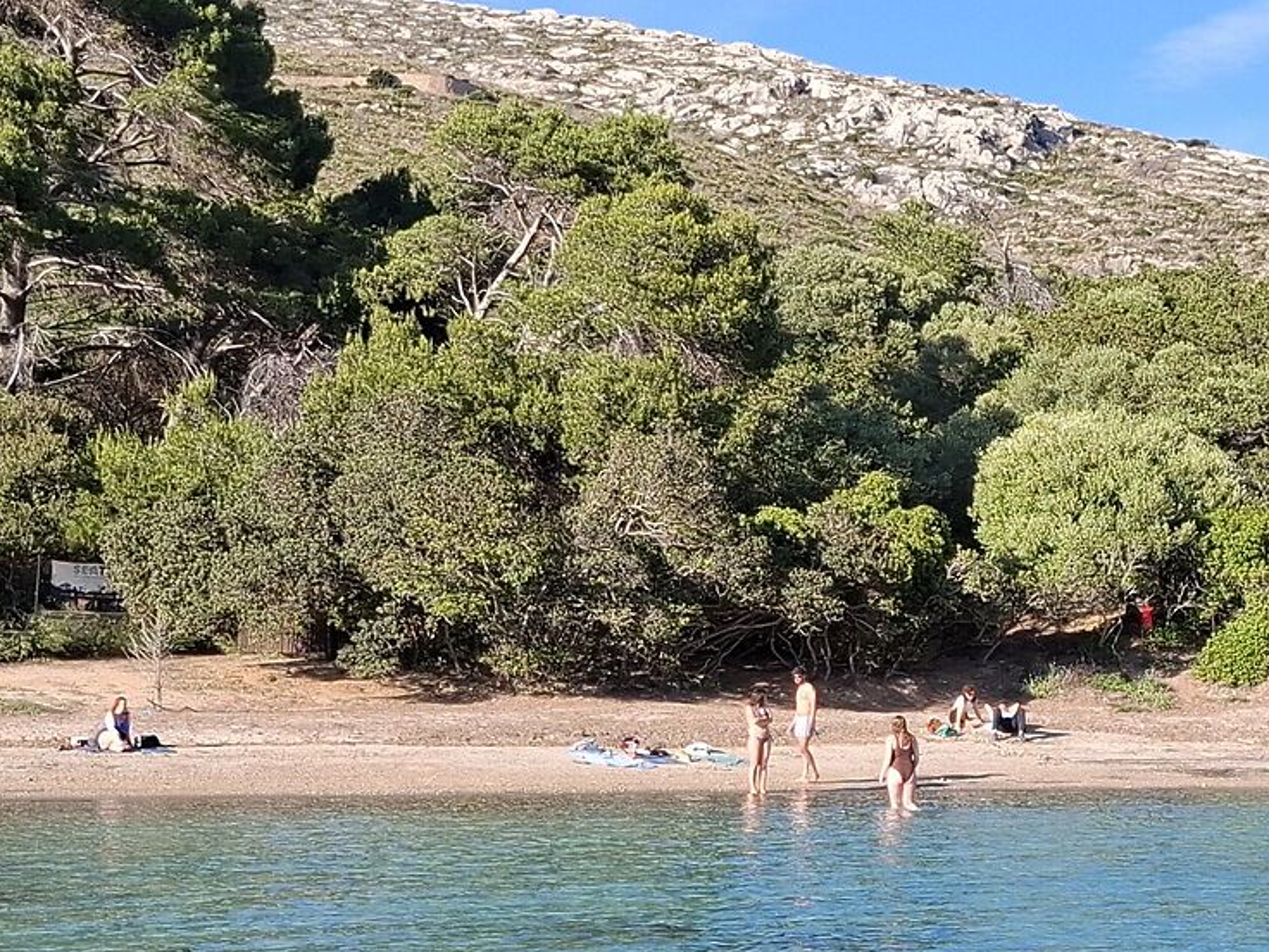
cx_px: 666
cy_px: 778
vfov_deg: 19.4
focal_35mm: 75
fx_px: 2749
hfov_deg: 26.0
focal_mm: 5.54
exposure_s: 1/1175
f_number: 1.8
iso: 50
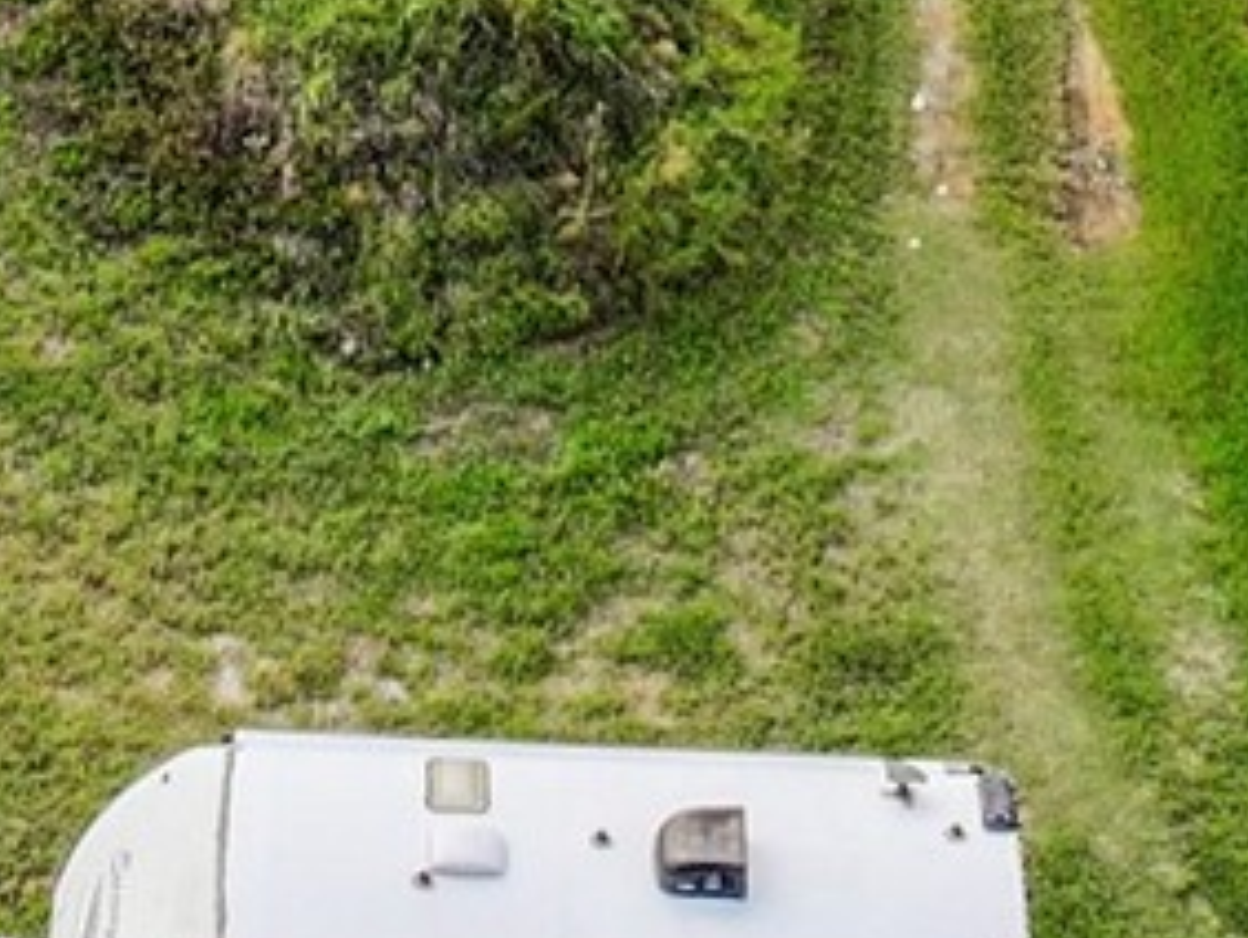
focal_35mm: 174
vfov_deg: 7.6
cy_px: -1690
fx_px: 6279
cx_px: 292
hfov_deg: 11.3
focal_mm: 12.29
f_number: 4
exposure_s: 1/800
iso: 100
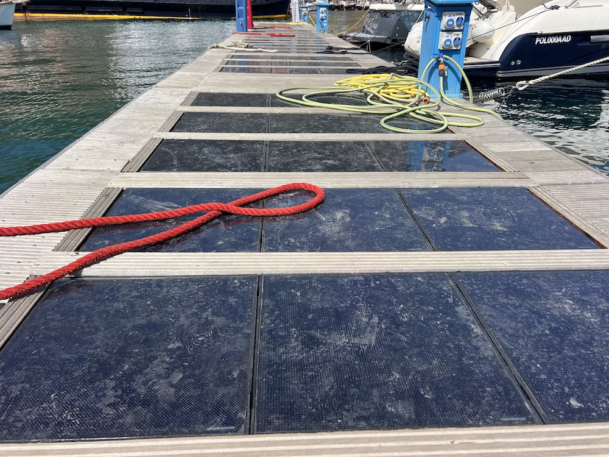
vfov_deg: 53.1
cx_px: 304
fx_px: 457
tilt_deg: -27.1
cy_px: 228
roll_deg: +0.4
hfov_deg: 67.3
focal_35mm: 26
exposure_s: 1/3571
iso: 50
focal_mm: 5.7
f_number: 1.5
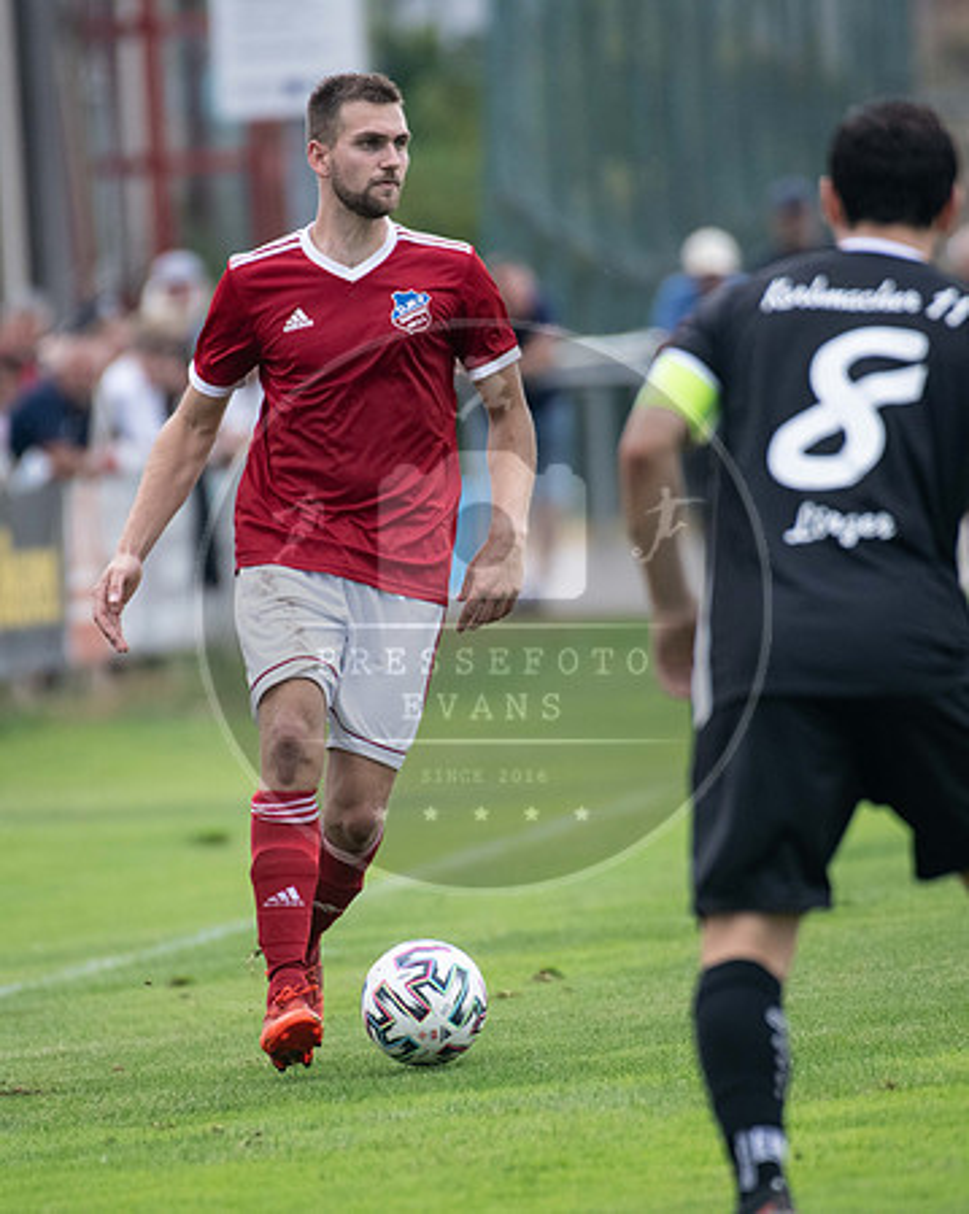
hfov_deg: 2.3
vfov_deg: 2.9
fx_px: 24283
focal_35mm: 676
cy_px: 607
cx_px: 492
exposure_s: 1/1600
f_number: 5.6
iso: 1600
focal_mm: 480
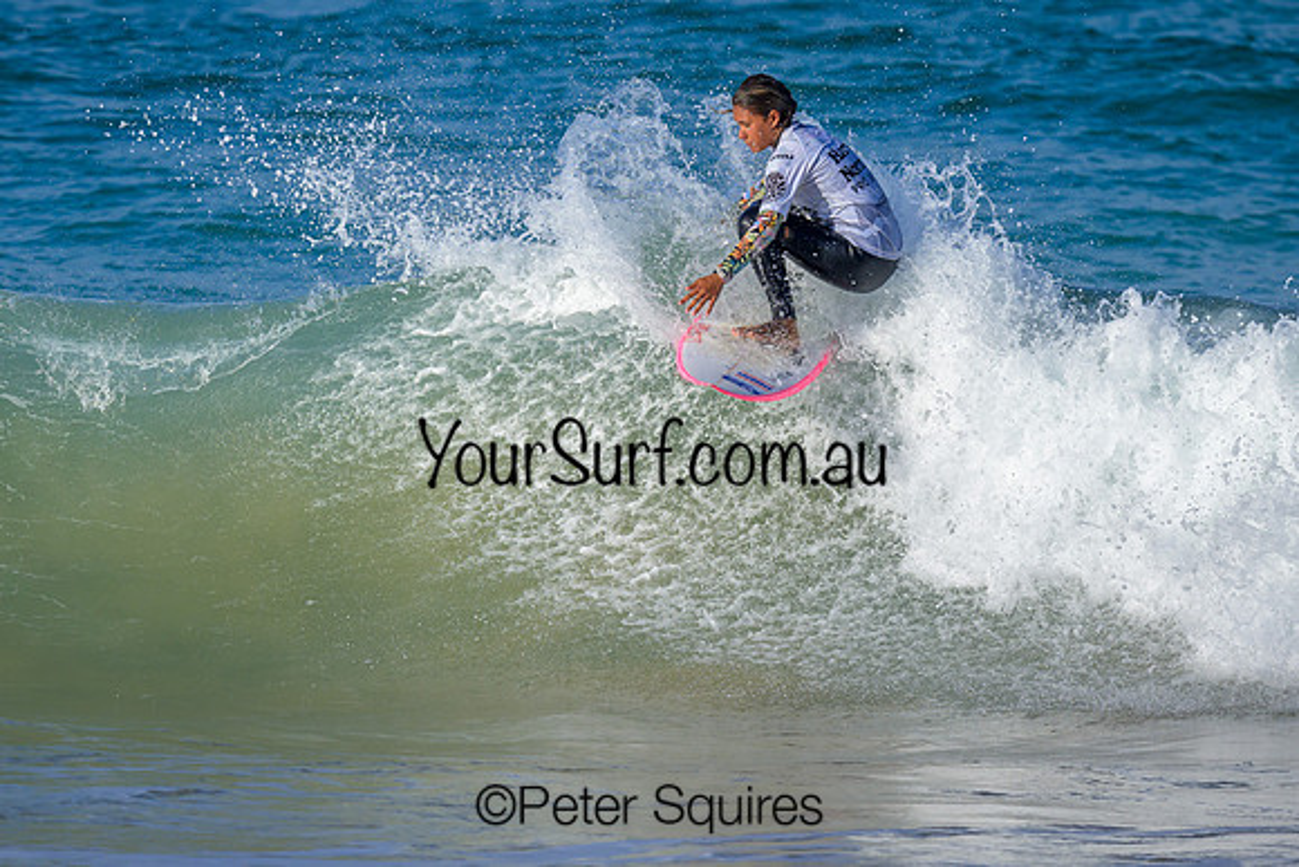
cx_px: 646
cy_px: 283
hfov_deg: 1.9
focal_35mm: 1098
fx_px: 39642
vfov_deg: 1.3
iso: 320
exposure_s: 1/2000
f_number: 6.3
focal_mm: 800
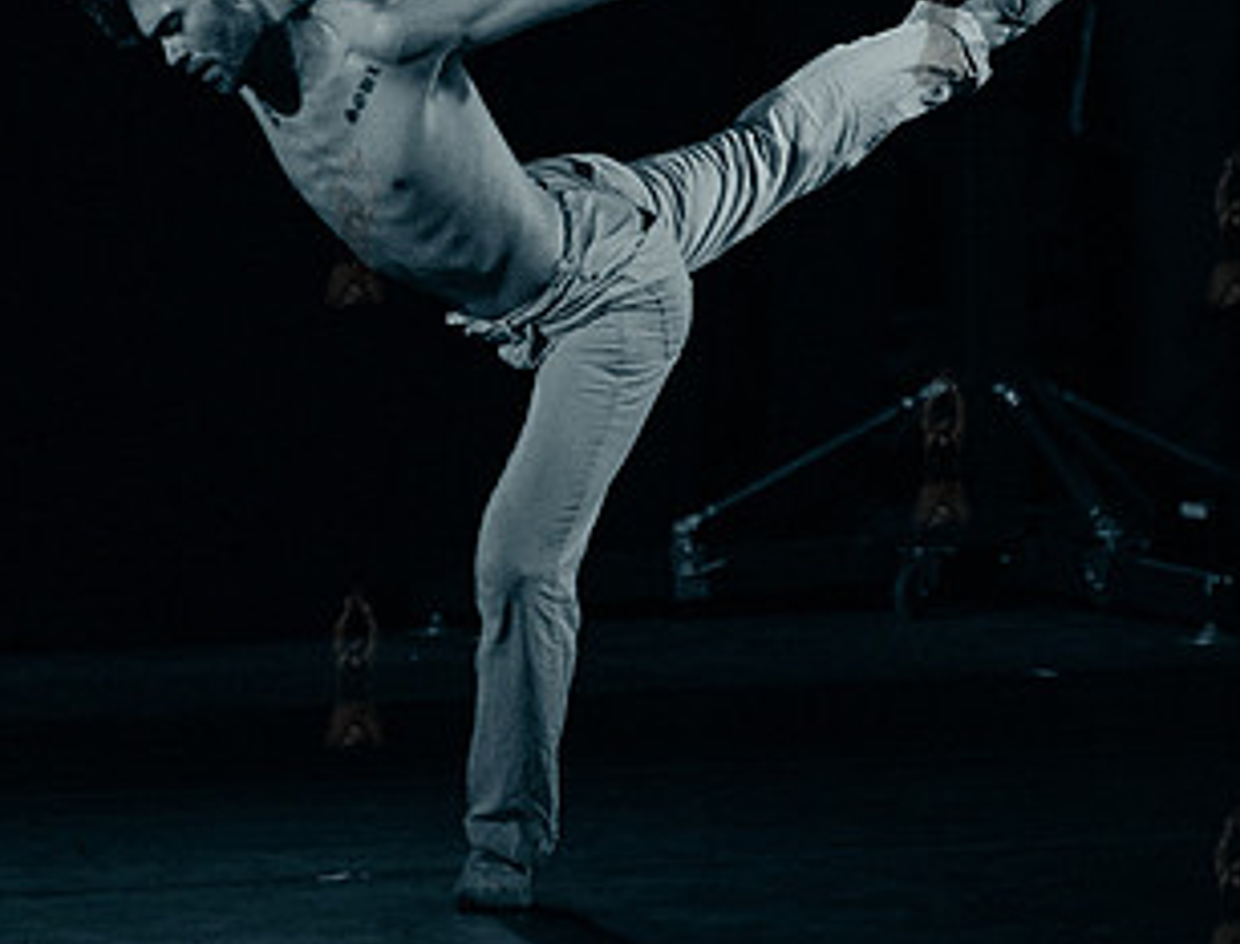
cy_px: 132
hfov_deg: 5.5
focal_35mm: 358
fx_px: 12895
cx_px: 495
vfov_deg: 4.2
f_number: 2.8
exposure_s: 1/1000
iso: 4000
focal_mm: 155
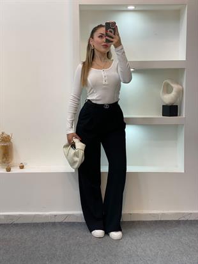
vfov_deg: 36.8
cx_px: 99
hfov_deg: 28.0
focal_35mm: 52
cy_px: 132
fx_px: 396
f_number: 2
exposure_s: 1/100
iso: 80
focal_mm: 6
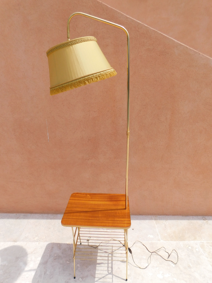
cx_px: 106
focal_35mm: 23
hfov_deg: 58.9
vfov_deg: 73.9
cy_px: 142
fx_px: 188
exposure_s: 1/400
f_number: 6
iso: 125
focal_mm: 4
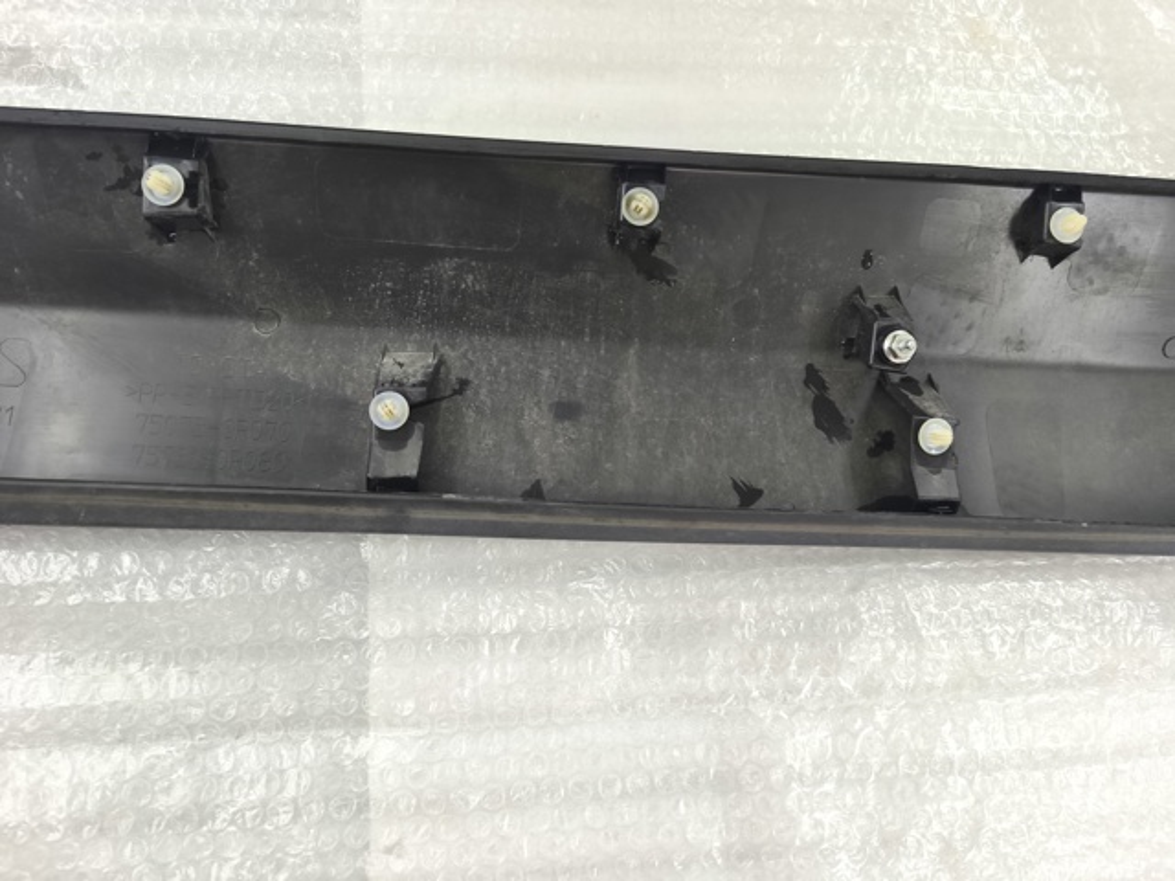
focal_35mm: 23
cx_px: 588
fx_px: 781
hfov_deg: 73.9
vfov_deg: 58.9
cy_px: 440
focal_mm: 5.35
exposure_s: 1/100
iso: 320
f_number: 1.7
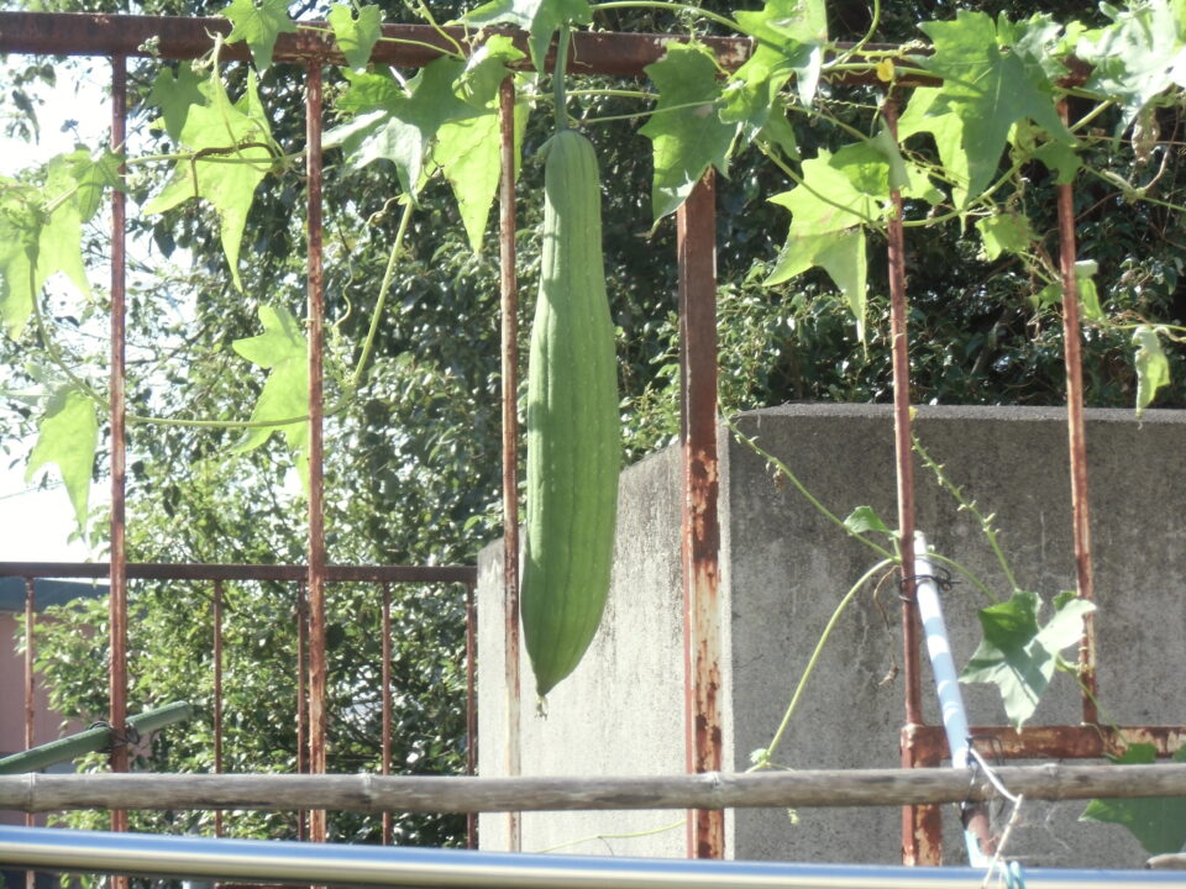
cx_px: 593
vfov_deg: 12.0
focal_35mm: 123
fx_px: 4214
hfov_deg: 16.0
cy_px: 444
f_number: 5.5
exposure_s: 1/80
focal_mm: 21.79
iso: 64
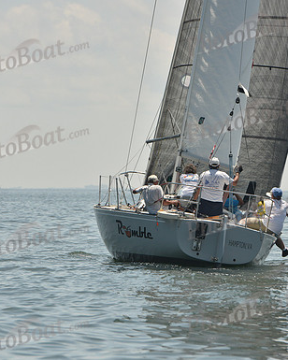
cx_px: 138
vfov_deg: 6.8
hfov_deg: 5.5
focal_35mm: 283
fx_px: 3015
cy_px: 180
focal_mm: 200
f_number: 8
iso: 320
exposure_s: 1/800
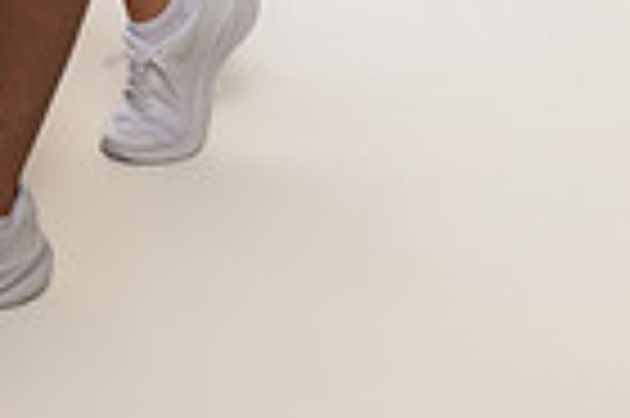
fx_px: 2919
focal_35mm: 167
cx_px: 0
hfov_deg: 12.2
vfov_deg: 7.7
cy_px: -566
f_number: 6.3
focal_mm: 52
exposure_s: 1/200
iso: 500
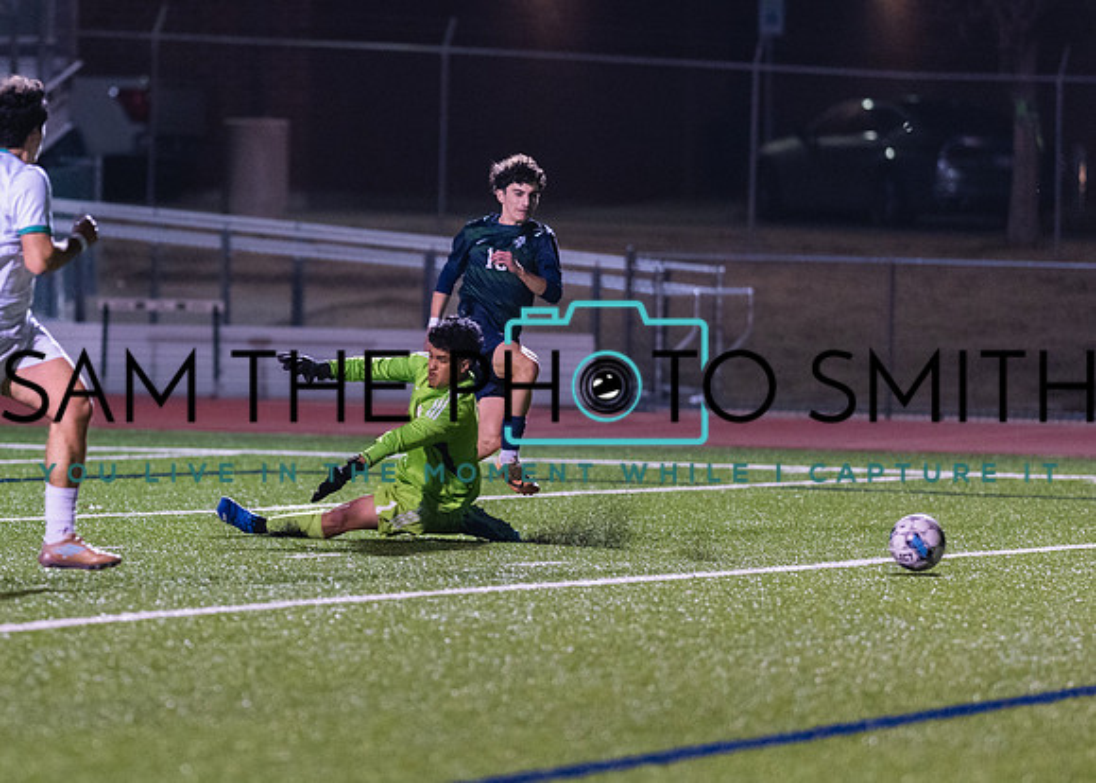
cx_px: 294
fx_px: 9117
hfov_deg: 6.9
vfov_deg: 4.9
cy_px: 369
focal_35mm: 293
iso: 1600
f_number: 1.8
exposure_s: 1/1000
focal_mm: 135
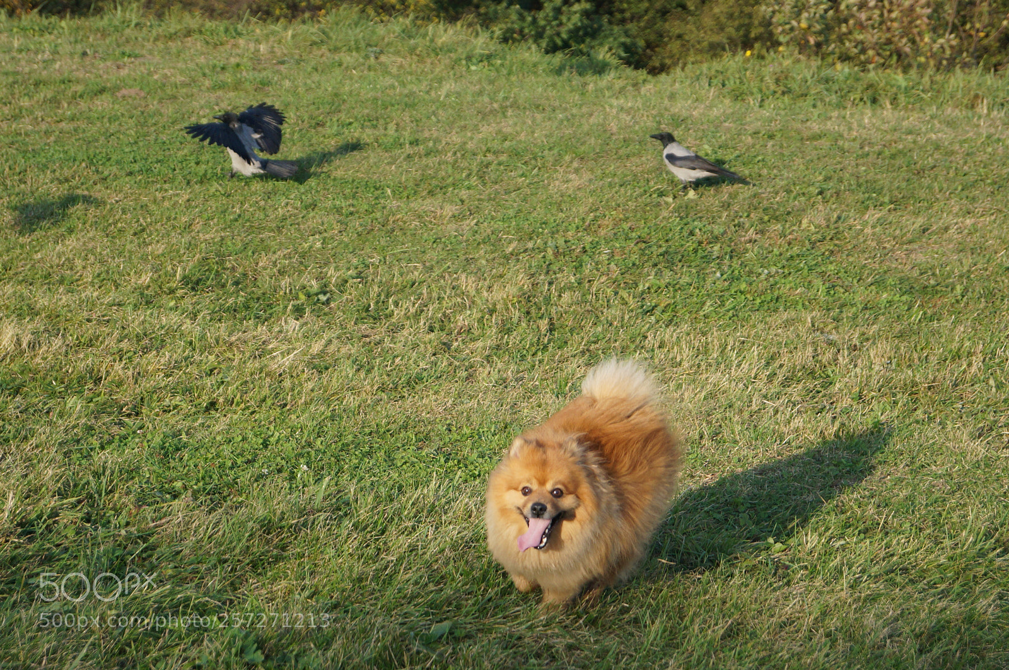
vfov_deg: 16.5
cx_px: 504
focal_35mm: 82
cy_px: 335
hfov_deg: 24.7
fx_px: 2309
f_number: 5.6
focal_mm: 55
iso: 640
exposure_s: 1/2000
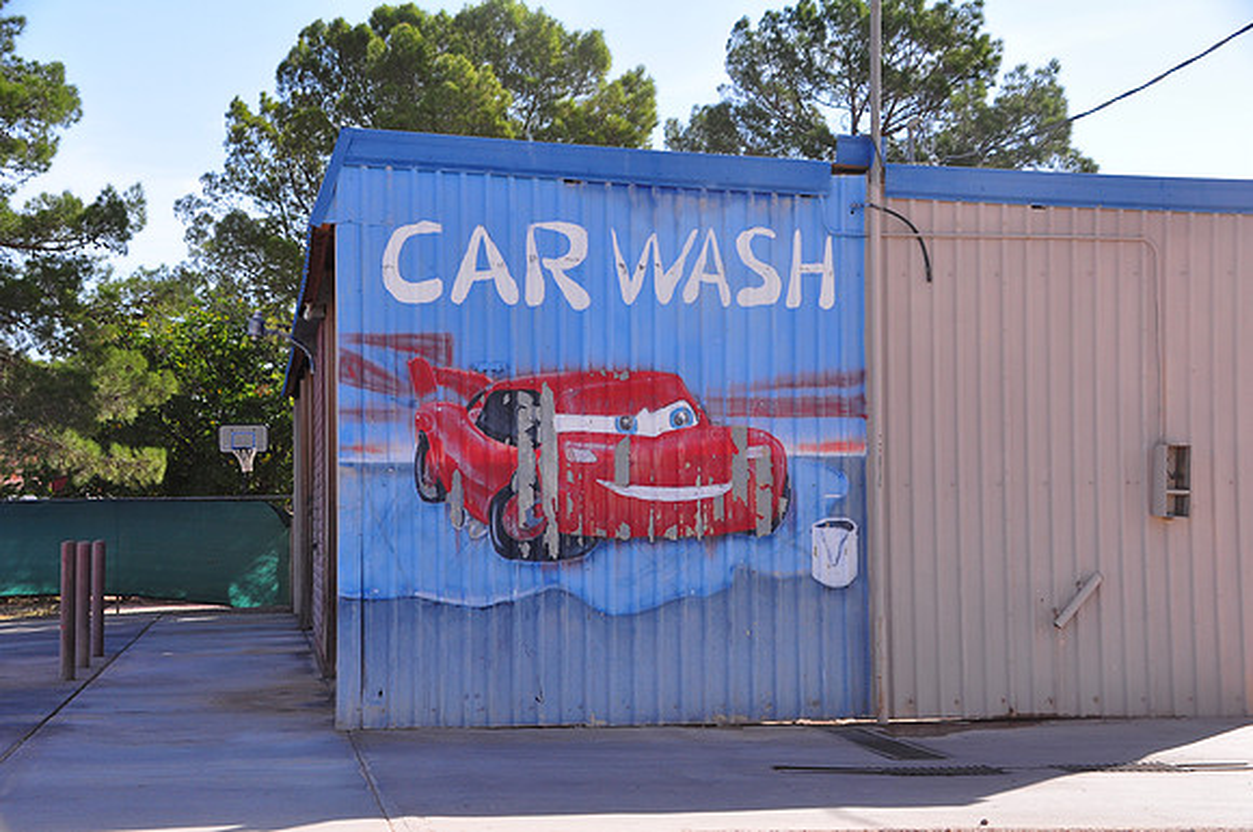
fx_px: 2294
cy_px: 416
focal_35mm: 66
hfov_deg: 30.6
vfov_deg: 20.6
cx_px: 626
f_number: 10
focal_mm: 44
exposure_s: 1/200
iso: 200
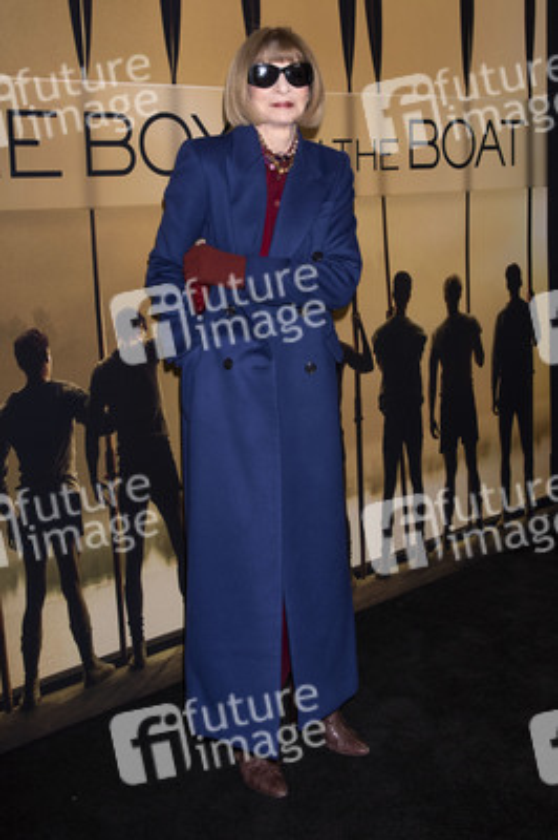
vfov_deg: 54.5
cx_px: 279
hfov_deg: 37.8
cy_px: 420
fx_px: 815
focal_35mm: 35
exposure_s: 1/200
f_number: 7.1
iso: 400
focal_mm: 35
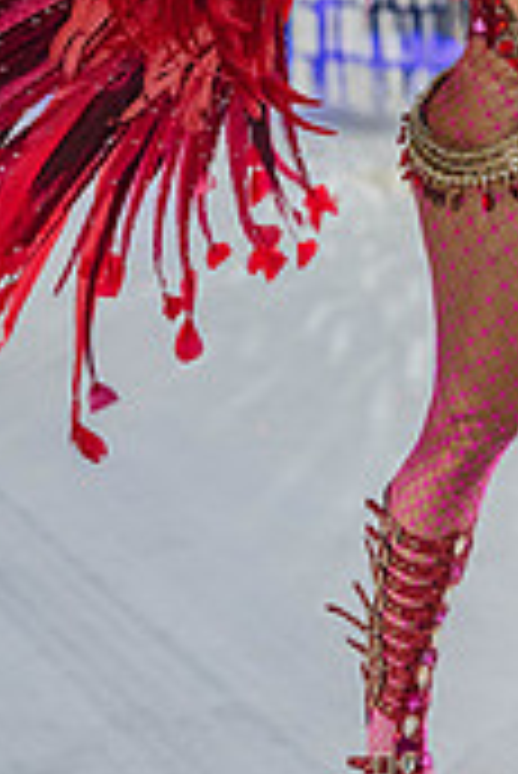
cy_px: -9
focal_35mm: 131
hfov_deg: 10.4
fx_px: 2822
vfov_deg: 15.3
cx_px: 532
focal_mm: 50
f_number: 2
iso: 2000
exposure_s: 1/2000
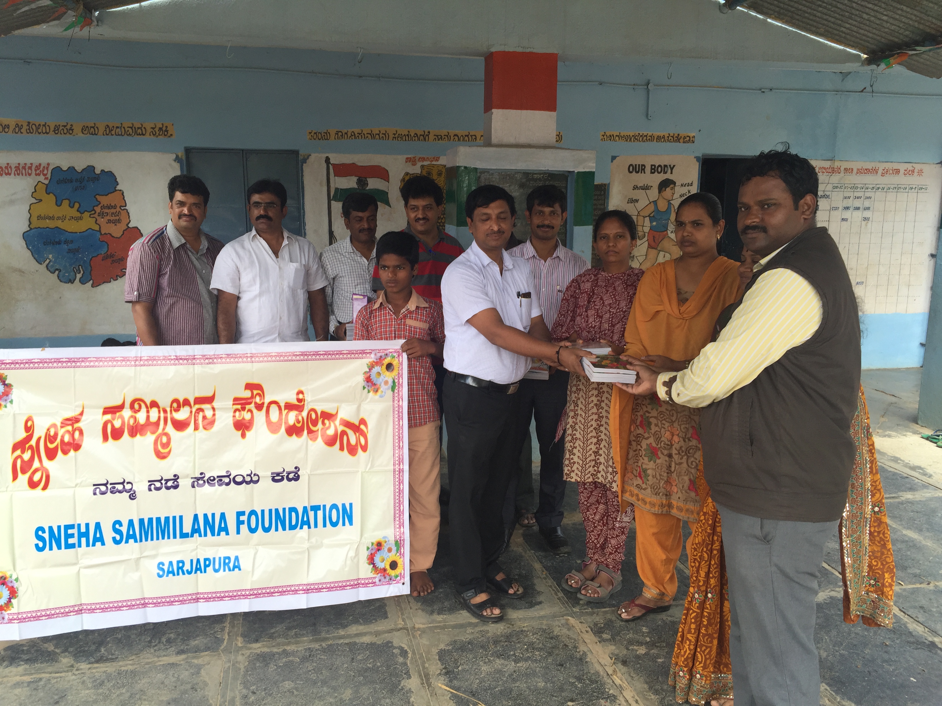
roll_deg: -0.9
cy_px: 353
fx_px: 789
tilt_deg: -11.0
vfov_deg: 48.2
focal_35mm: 29
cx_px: 471
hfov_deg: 61.7
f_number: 2.2
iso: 32
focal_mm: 4.15
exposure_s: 1/190
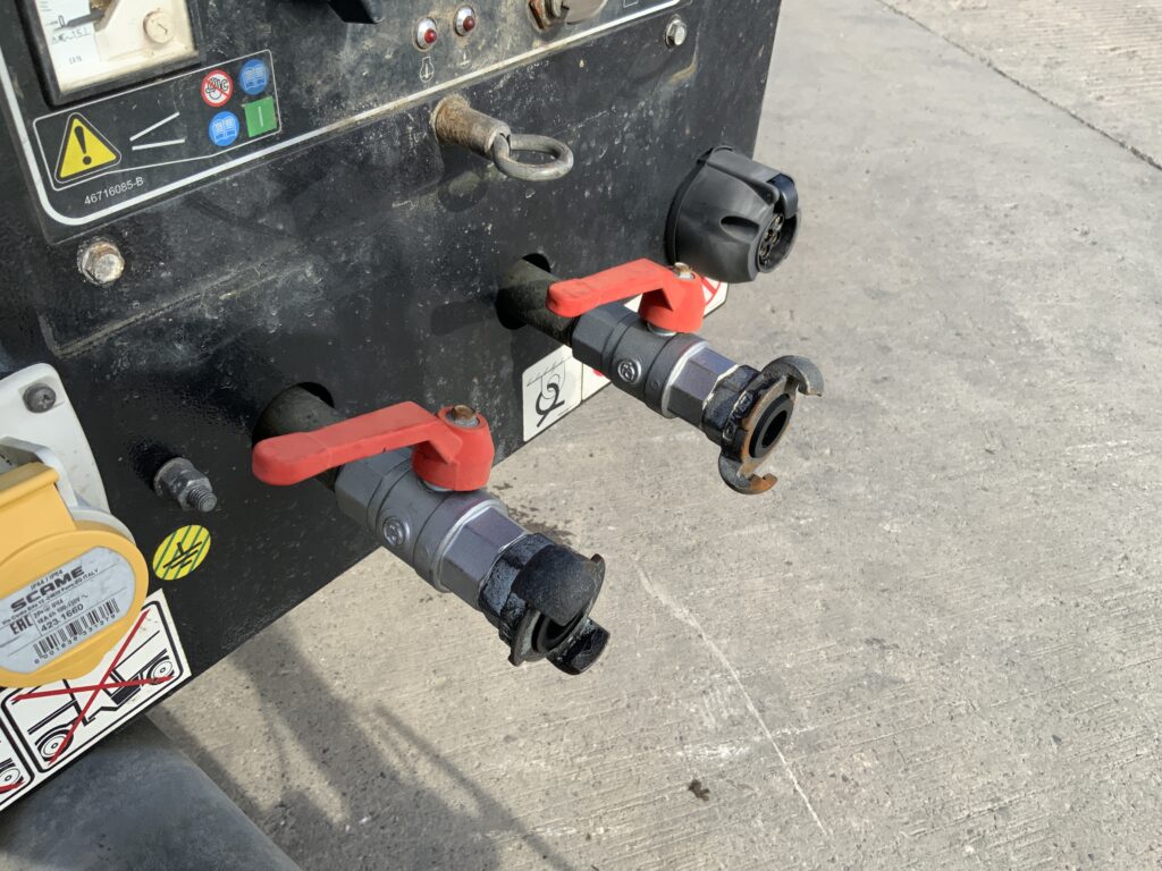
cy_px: 436
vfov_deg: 48.2
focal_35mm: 29
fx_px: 973
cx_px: 581
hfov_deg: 61.7
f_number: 1.8
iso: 16
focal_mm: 3
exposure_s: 1/486
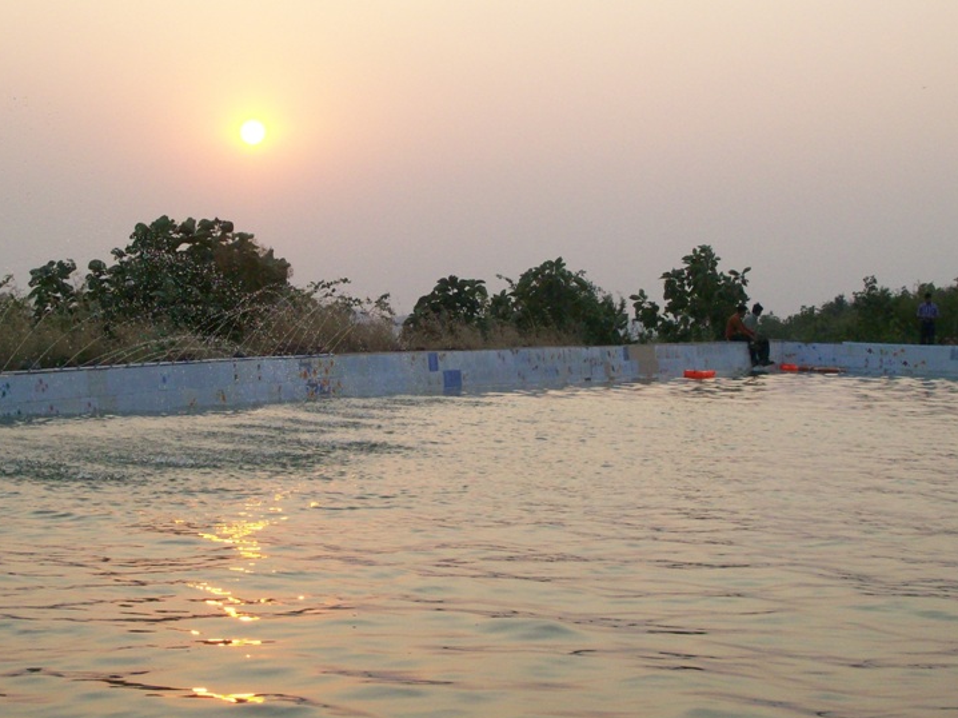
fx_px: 2158
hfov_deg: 25.0
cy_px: 326
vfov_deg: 18.9
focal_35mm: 78
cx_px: 454
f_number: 3.8
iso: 200
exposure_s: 1/500
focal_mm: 11.6
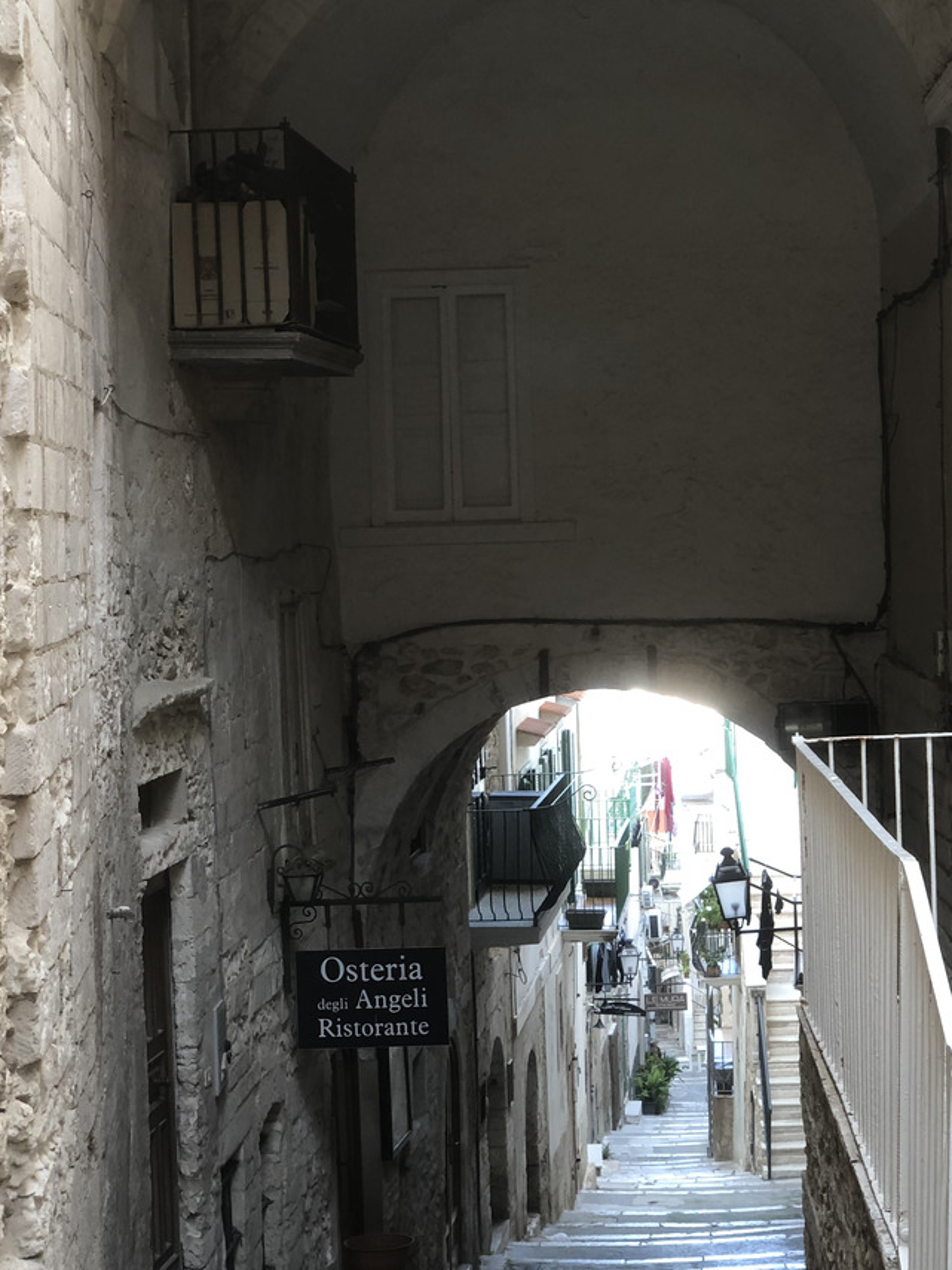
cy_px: 547
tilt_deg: +0.7
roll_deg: +1.1
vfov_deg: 26.7
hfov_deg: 20.1
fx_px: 2678
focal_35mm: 73
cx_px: 622
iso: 40
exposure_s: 1/60
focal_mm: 6
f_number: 2.4
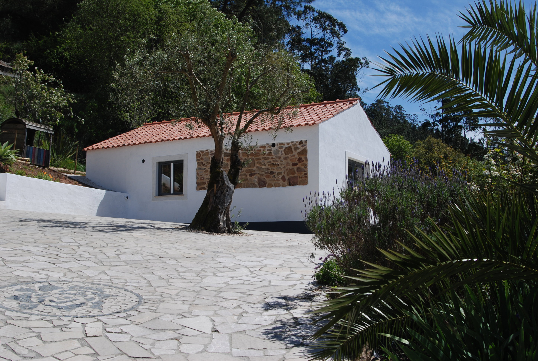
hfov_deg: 46.3
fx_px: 629
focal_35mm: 42
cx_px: 269
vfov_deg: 32.0
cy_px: 180
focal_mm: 28
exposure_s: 1/250
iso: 100
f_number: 8
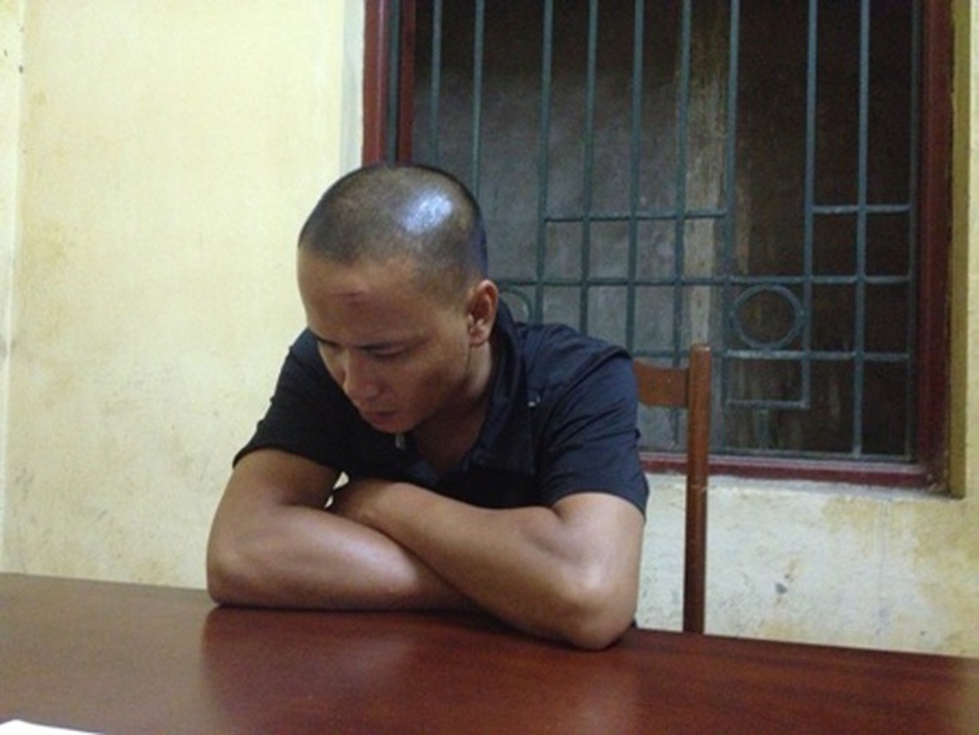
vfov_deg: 40.7
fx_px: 990
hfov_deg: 52.6
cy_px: 368
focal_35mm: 35
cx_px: 490
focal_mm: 4.28
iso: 800
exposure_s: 1/15
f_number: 2.4
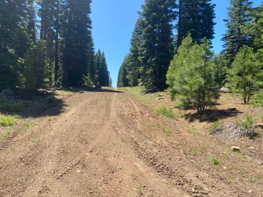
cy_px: 98
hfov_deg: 67.3
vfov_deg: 53.0
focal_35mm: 26
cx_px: 132
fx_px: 197
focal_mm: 4.25
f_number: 1.8
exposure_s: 1/1245
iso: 32
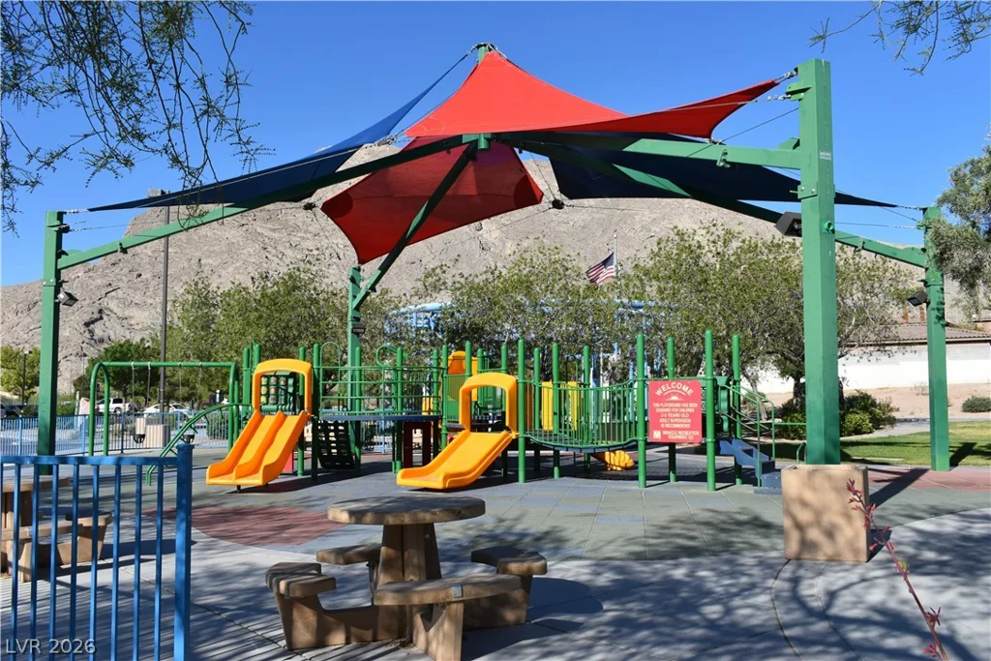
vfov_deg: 40.0
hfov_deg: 57.2
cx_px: 496
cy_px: 330
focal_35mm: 33
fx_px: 908
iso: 200
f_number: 10
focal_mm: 22
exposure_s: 1/400
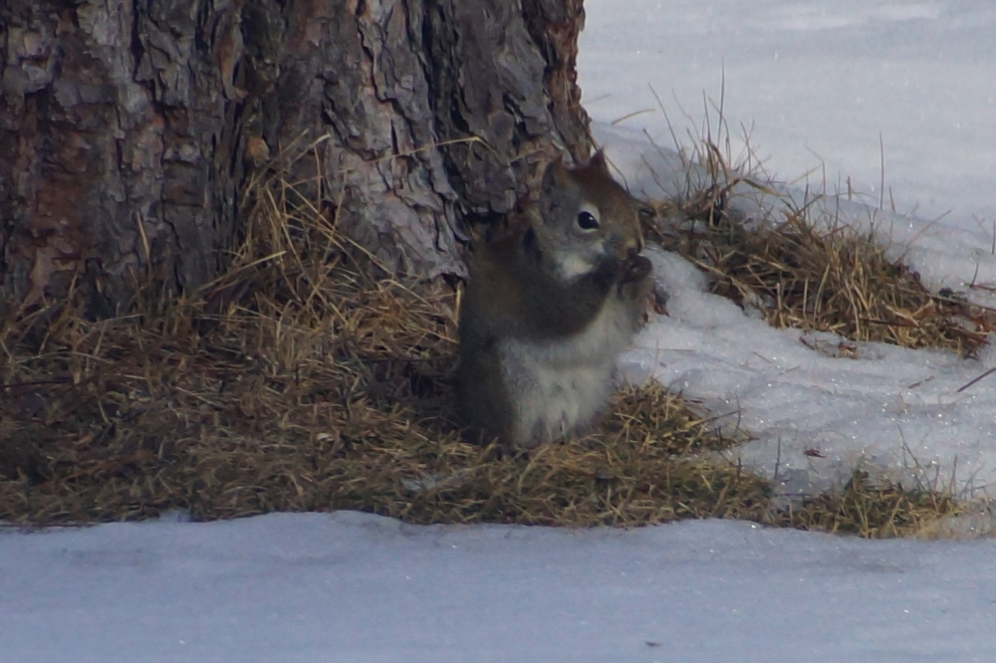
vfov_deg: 3.7
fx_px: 10371
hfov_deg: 5.5
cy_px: 332
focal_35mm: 375
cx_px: 498
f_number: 6.3
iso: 320
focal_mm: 250
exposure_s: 1/400
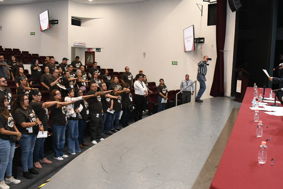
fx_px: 244
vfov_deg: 42.3
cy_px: 96
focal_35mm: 31
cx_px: 155
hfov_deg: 60.2
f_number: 5.6
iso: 6400
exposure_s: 1/100
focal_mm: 18
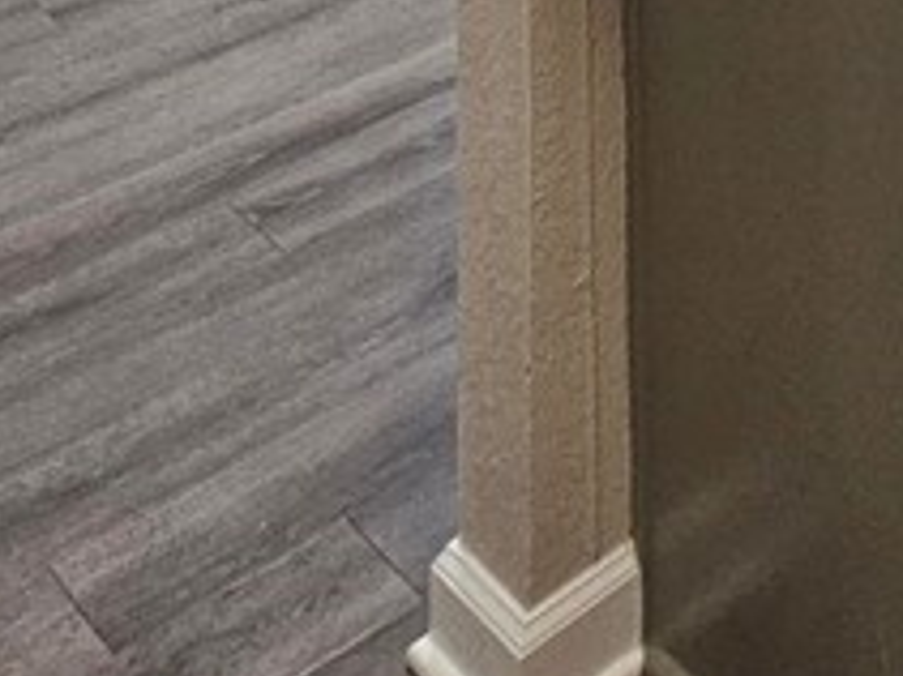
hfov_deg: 23.7
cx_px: 1391
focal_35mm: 63
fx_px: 1642
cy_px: -911
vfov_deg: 15.0
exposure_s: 1/60
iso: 400
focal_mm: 2.2
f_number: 2.2
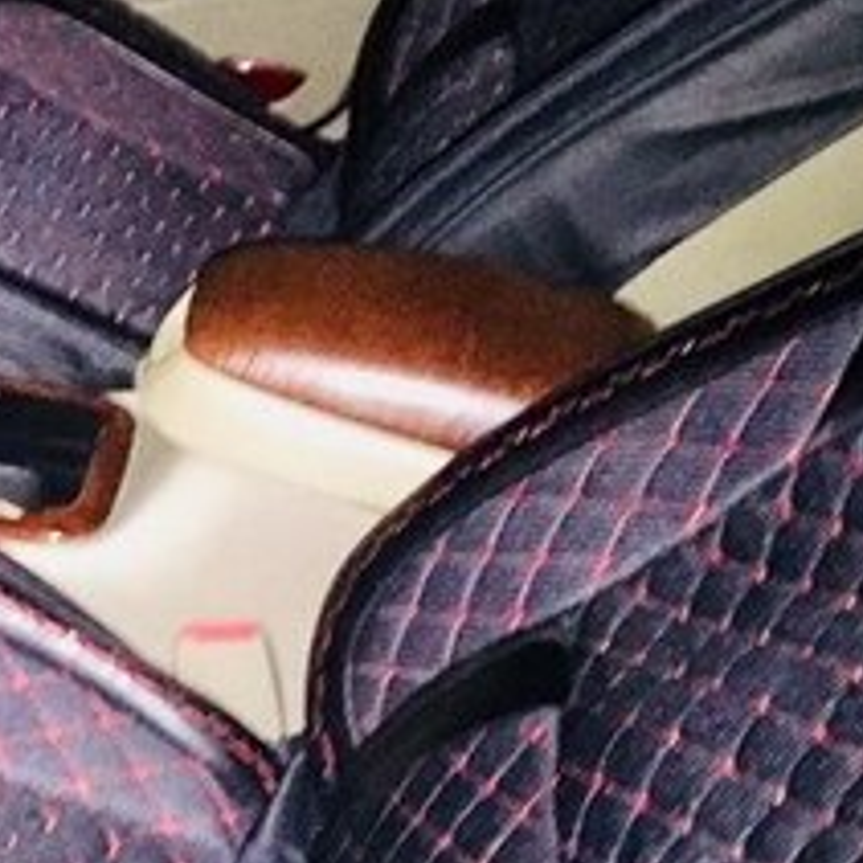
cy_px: 415
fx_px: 2256
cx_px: -454
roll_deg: -2.7
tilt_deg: -37.3
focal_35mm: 80
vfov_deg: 21.7
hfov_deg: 18.9
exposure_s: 1/17
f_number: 2.2
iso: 1250
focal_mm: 4.15
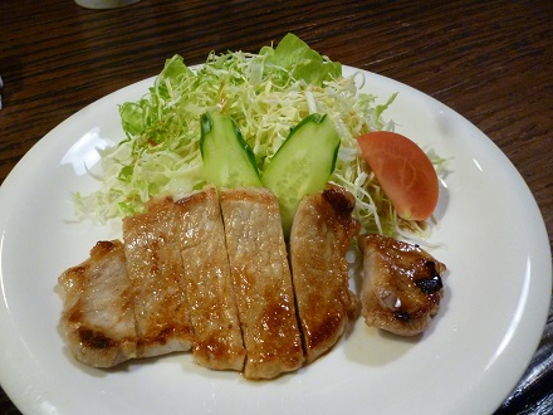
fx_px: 447
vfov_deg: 49.7
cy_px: 208
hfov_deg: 63.4
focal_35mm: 28
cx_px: 276
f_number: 3.1
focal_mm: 5
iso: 400
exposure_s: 1/20
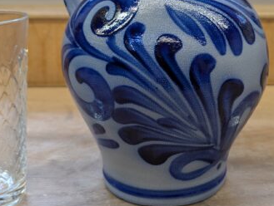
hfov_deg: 33.9
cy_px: 59
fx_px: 444
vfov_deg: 25.9
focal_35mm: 56
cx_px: 190
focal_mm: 6.81
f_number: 1.85
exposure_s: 1/25
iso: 108
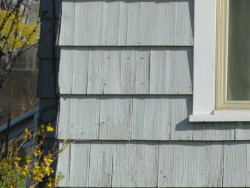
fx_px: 2780
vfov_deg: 3.8
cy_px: -87
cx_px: 753
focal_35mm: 385
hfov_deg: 4.9
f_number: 8
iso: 100
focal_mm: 32
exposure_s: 1/250
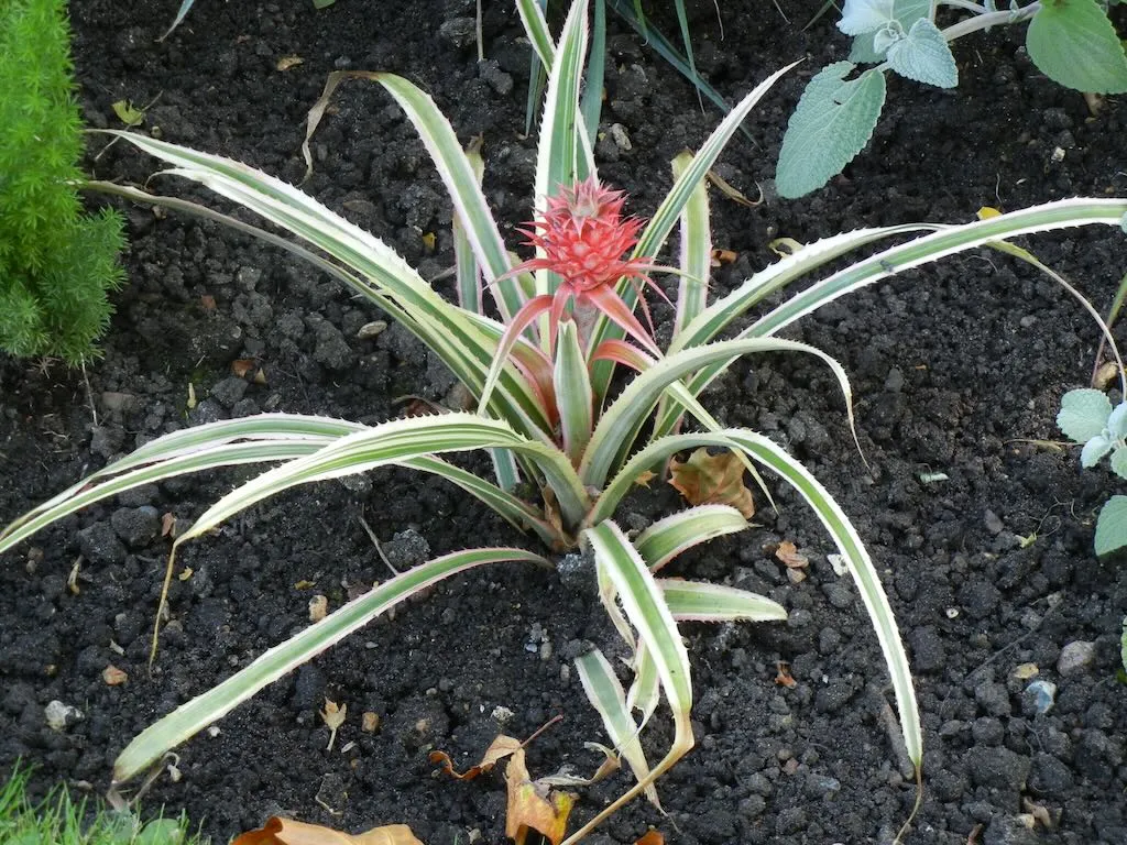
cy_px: 422
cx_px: 564
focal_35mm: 133
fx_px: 4330
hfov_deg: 14.8
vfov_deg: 11.1
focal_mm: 24
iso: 160
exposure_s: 1/41.7
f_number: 4.6
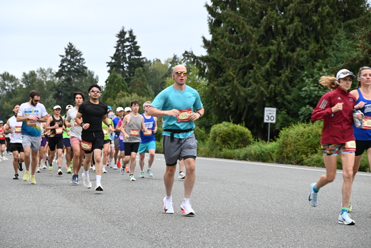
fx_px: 938
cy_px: 124
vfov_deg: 15.0
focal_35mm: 91
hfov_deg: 22.4
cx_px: 186
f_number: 6.3
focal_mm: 91
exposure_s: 1/125
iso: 500
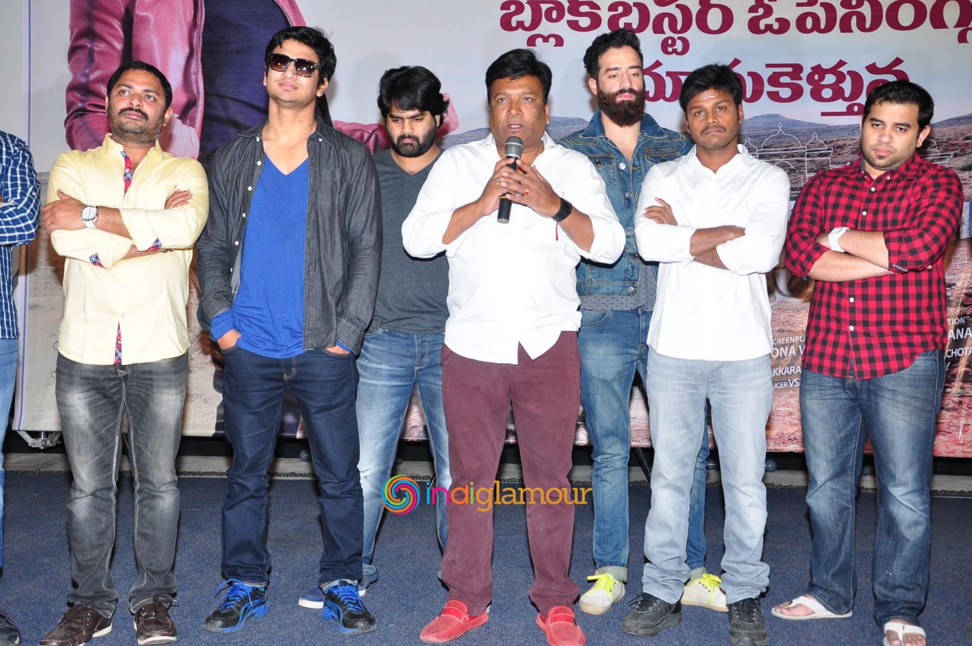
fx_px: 1214
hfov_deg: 43.6
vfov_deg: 29.8
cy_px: 323
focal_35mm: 45
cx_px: 486
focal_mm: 30
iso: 500
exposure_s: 1/125
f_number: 5.6
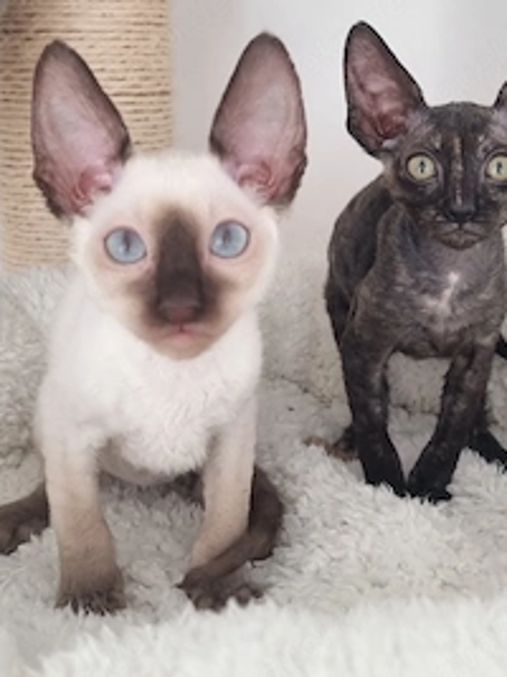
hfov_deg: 39.6
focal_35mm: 36
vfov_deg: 51.1
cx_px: 248
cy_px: 281
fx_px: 704
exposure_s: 1/100
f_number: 1.8
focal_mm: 6.7
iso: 160
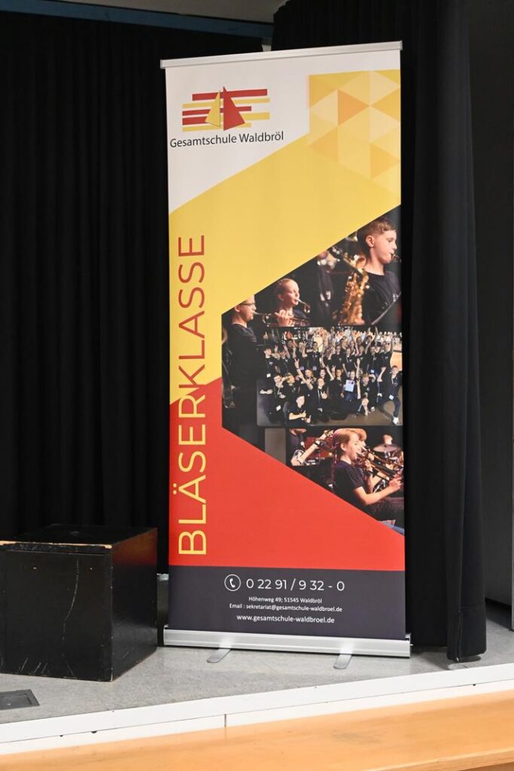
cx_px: 257
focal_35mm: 50
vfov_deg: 40.0
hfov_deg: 27.2
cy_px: 386
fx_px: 1061
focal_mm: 33
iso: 4000
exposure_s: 1/50
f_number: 5
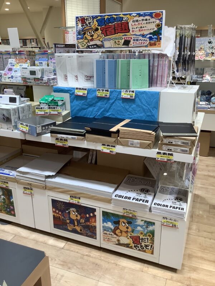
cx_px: 108
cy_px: 143
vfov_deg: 58.4
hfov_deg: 45.4
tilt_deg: -18.9
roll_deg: -0.7
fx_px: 257
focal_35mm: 31
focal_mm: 3.3
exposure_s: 1/120
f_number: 2.4
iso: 100
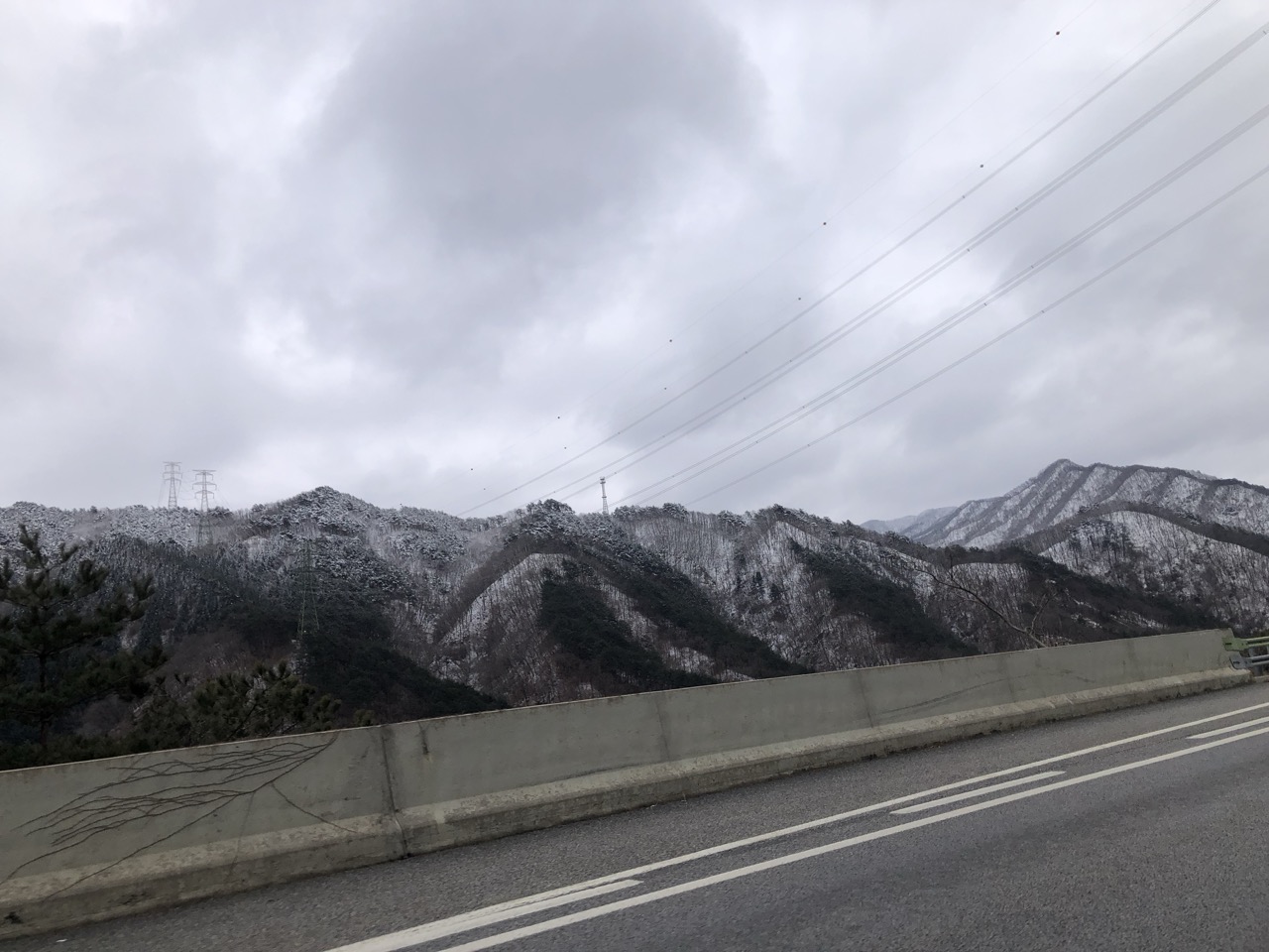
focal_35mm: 28
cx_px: 634
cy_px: 476
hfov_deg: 63.4
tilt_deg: +14.9
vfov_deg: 49.7
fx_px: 1026
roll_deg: +4.9
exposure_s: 1/1116
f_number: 1.8
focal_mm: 3.99
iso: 20
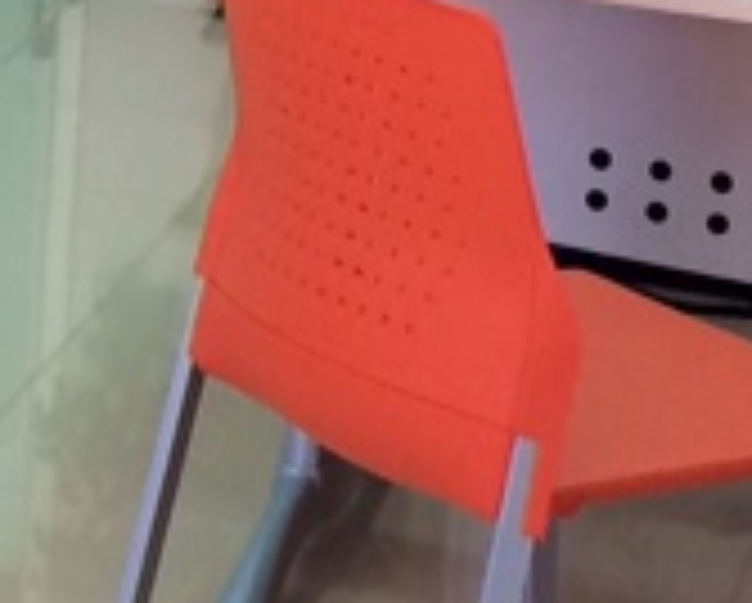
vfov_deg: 6.8
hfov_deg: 8.3
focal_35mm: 224
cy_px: -328
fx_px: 4991
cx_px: -675
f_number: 2.2
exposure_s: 1/33
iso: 40
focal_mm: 4.12
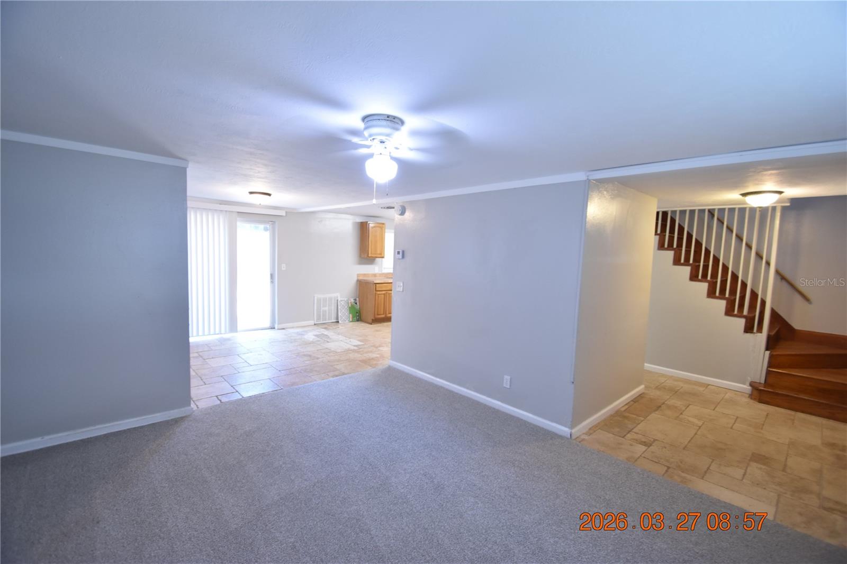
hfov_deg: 100.4
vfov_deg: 77.3
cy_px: 282
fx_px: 353
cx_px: 424
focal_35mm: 15
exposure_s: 1/30
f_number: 3.5
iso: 800
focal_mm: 10
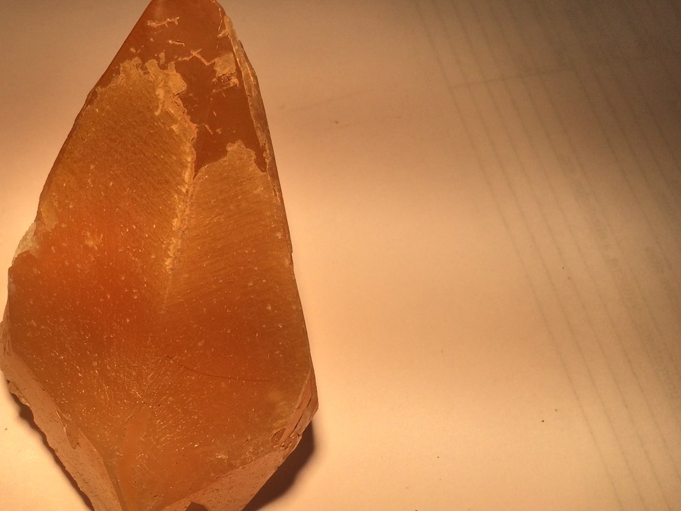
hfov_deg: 41.8
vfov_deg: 32.9
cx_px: 176
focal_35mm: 44
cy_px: 277
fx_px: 866
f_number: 2.2
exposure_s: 1/595
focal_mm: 4.15
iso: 32
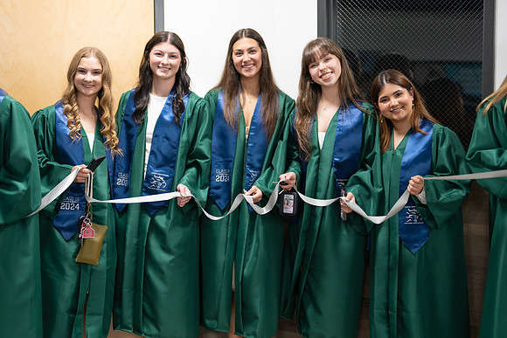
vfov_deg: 27.0
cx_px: 254
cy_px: 169
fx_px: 704
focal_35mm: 50
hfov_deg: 39.6
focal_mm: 50
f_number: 1.2
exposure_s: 1/320
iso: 800
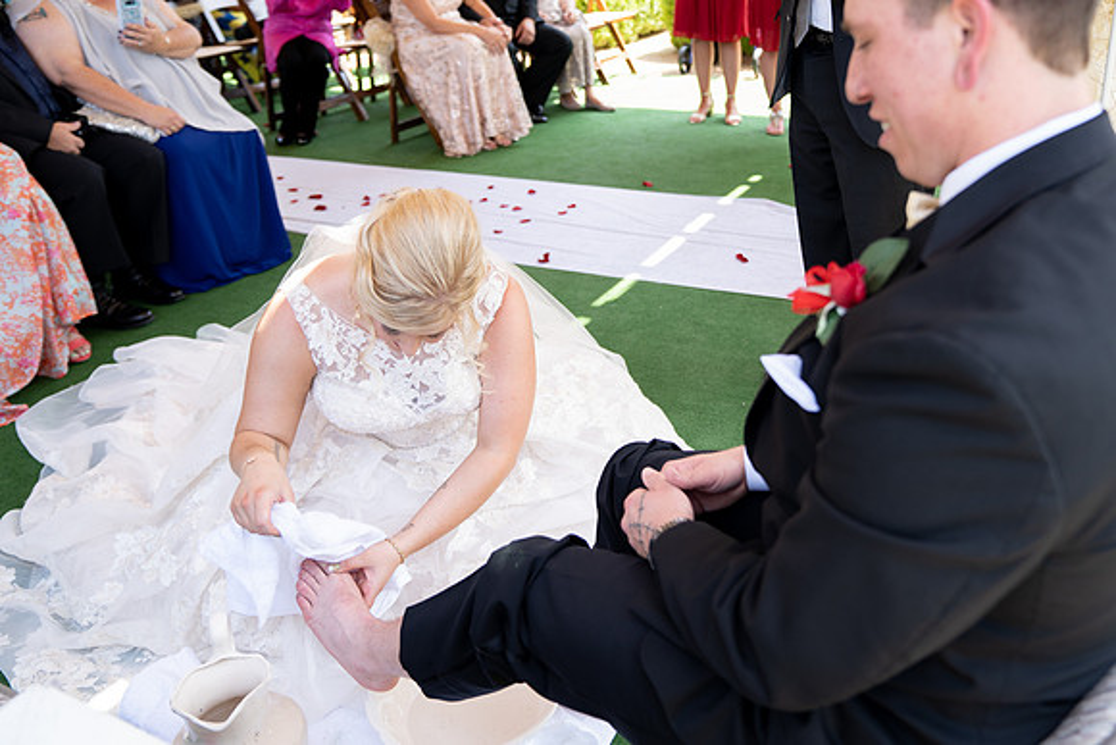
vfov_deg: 43.0
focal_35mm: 30
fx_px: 940
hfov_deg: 60.8
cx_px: 676
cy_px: 293
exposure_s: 1/250
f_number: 2.8
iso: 200
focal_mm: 25
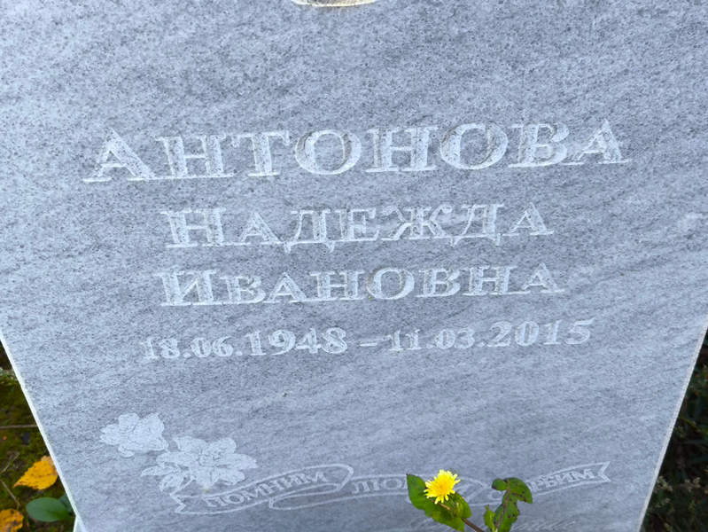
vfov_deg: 29.1
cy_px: 266
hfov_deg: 38.2
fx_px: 1023
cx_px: 354
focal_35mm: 50
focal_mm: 4.71
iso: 80
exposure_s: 1/100
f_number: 1.7
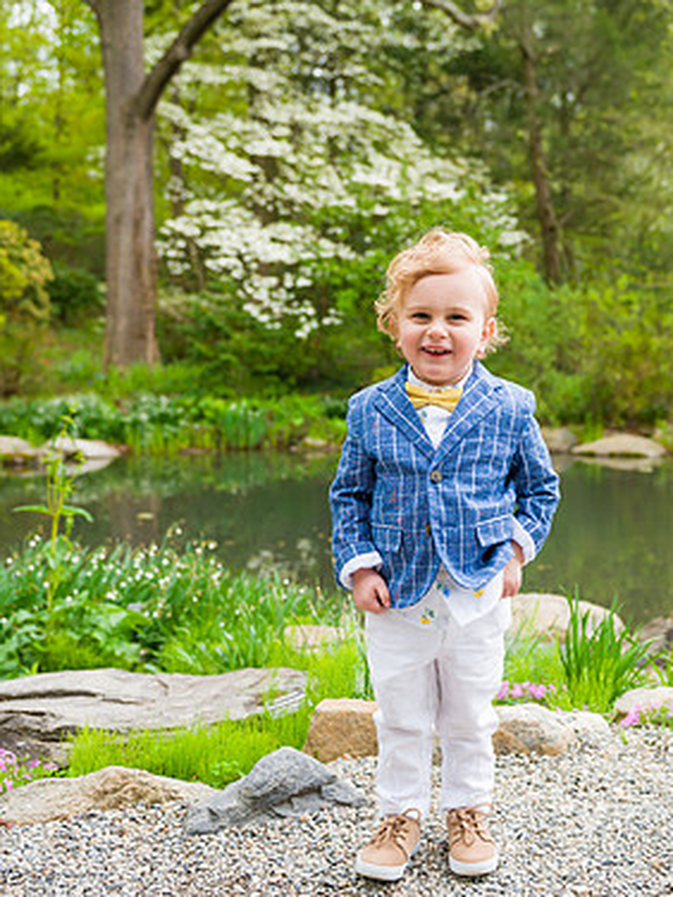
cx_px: 420
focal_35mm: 43
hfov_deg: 33.4
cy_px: 451
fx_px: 1115
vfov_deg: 43.9
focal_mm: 29
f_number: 3.5
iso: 200
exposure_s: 1/400
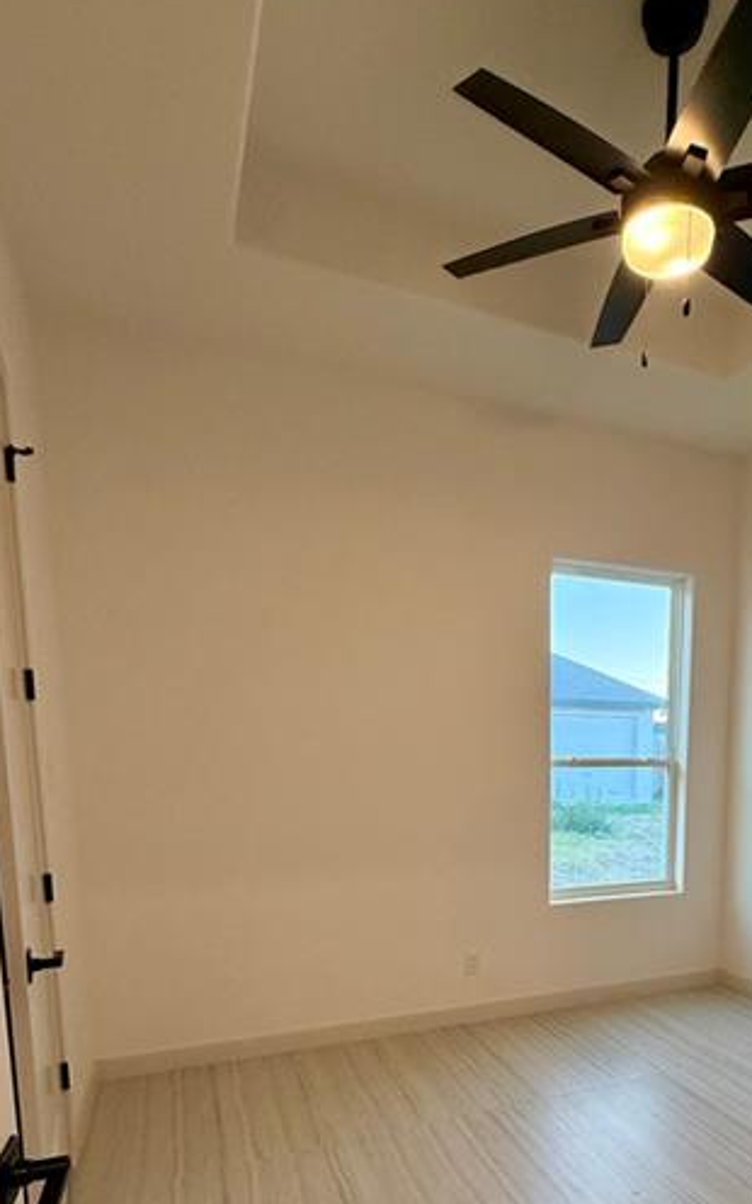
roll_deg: -0.6
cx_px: 534
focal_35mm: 23
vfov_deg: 73.2
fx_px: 754
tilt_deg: -6.6
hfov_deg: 51.4
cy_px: 862
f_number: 2.2
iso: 320
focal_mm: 2.22
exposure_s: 1/120
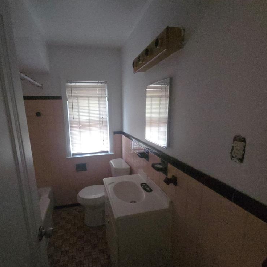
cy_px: 138
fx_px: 140
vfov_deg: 87.4
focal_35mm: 16
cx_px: 115
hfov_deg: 86.9
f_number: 2.2
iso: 1250
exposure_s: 1/50
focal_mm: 2.2
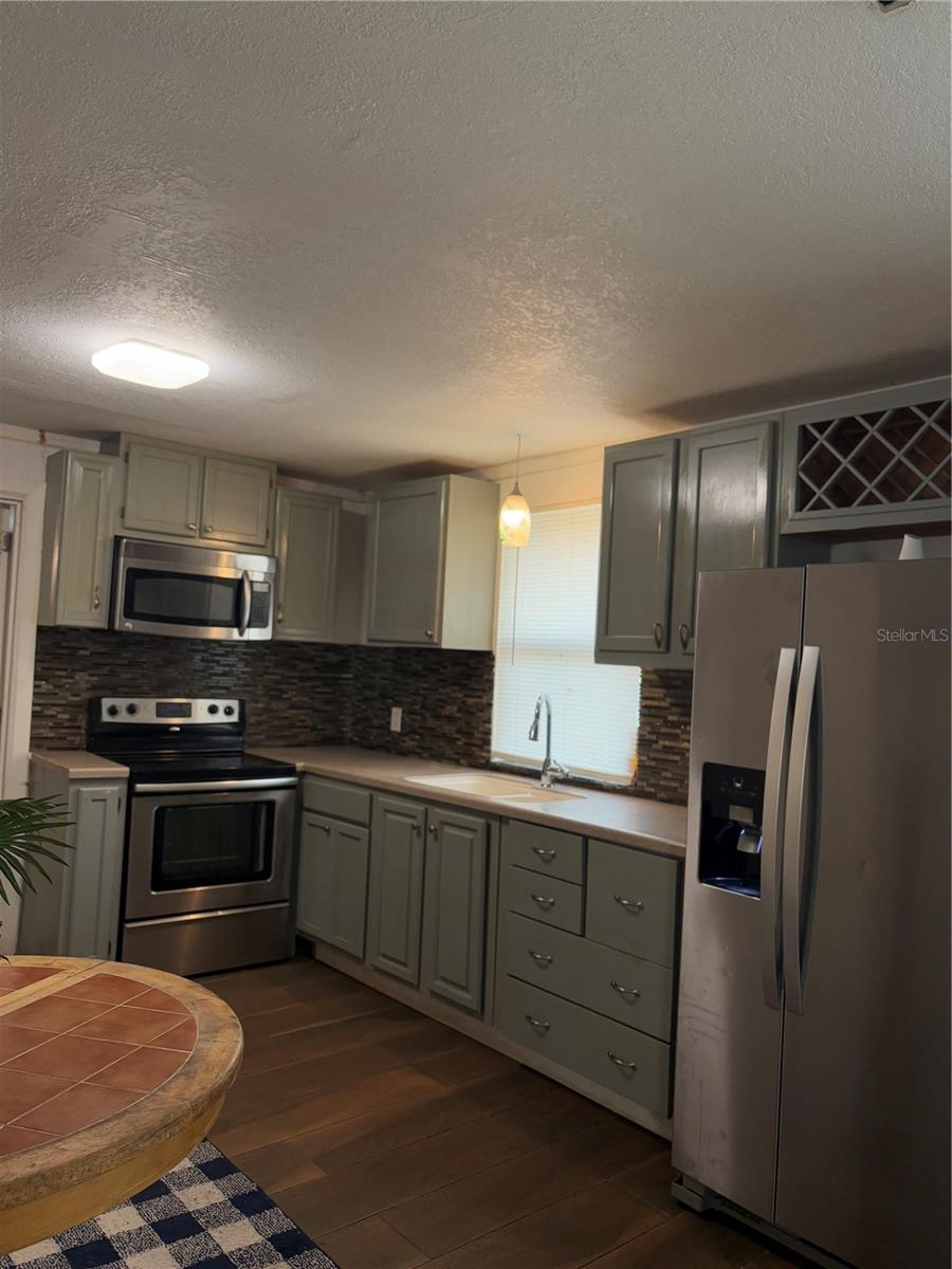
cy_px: 634
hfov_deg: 53.1
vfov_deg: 67.3
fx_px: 953
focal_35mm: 26
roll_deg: -4.4
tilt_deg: +0.0
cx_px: 476
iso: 125
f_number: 1.6
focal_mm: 5.96
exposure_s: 1/120
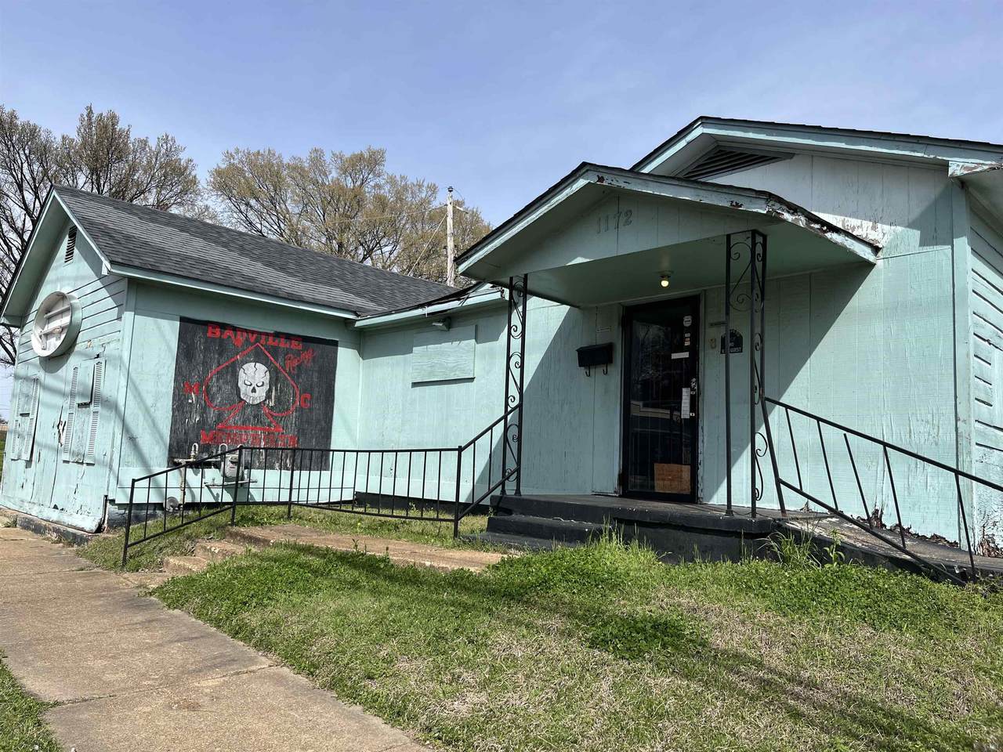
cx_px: 502
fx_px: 753
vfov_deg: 53.1
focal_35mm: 26
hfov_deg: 67.3
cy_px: 376
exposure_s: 1/3745
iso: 50
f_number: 1.6
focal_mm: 5.1
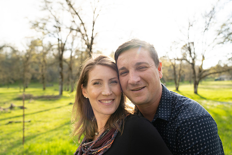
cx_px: 116
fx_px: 155
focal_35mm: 24
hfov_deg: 73.7
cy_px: 78
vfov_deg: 53.2
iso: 160
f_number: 3.2
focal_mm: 24
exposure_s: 1/250
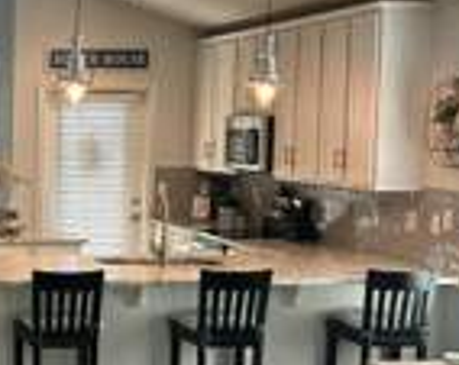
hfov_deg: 20.6
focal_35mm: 86
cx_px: -113
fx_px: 1166
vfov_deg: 17.7
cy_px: 254
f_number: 1.5
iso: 100
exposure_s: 1/60
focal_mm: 5.7
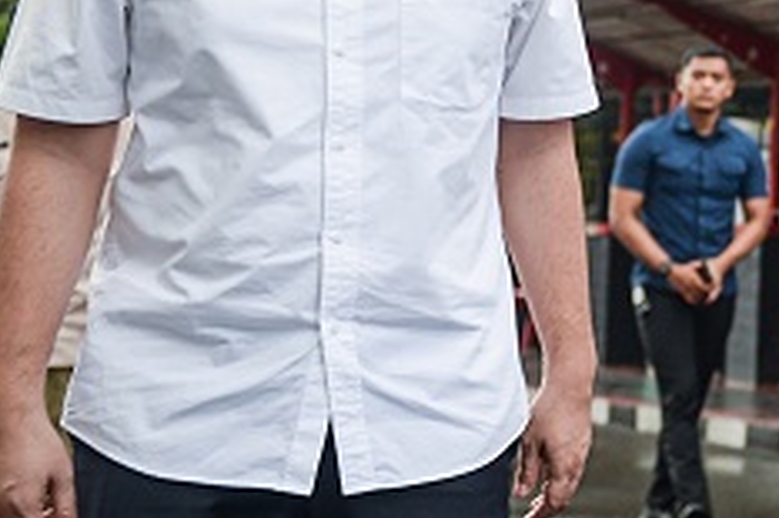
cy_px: 72
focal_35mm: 96
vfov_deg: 14.1
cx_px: 1117
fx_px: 2076
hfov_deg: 19.0
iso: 200
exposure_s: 1/250
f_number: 3.2
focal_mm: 32
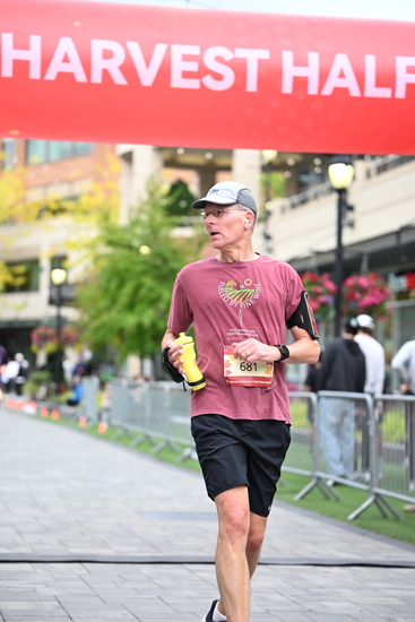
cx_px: 208
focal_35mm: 92
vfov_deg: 22.1
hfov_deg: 14.9
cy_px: 311
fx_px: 1590
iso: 640
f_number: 2.8
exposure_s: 1/1250
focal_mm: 92
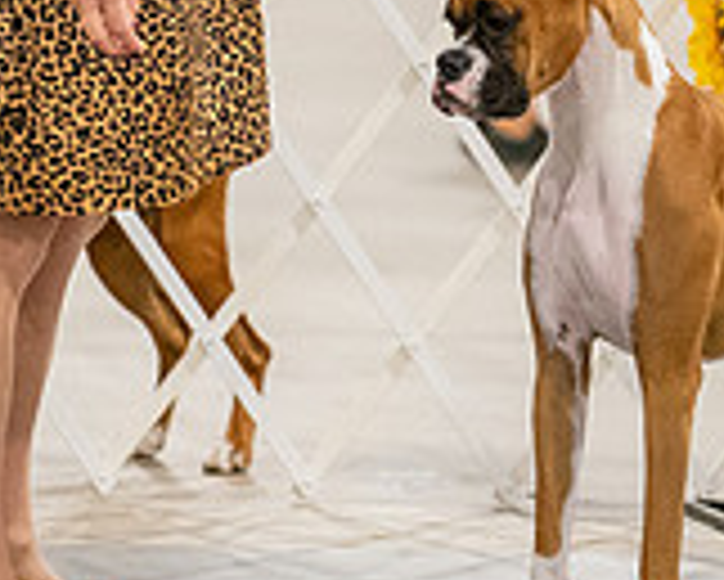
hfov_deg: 3.2
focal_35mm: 606
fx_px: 12993
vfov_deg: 2.6
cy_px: -247
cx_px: 636
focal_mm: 154
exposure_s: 1/250
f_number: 3.5
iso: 6400
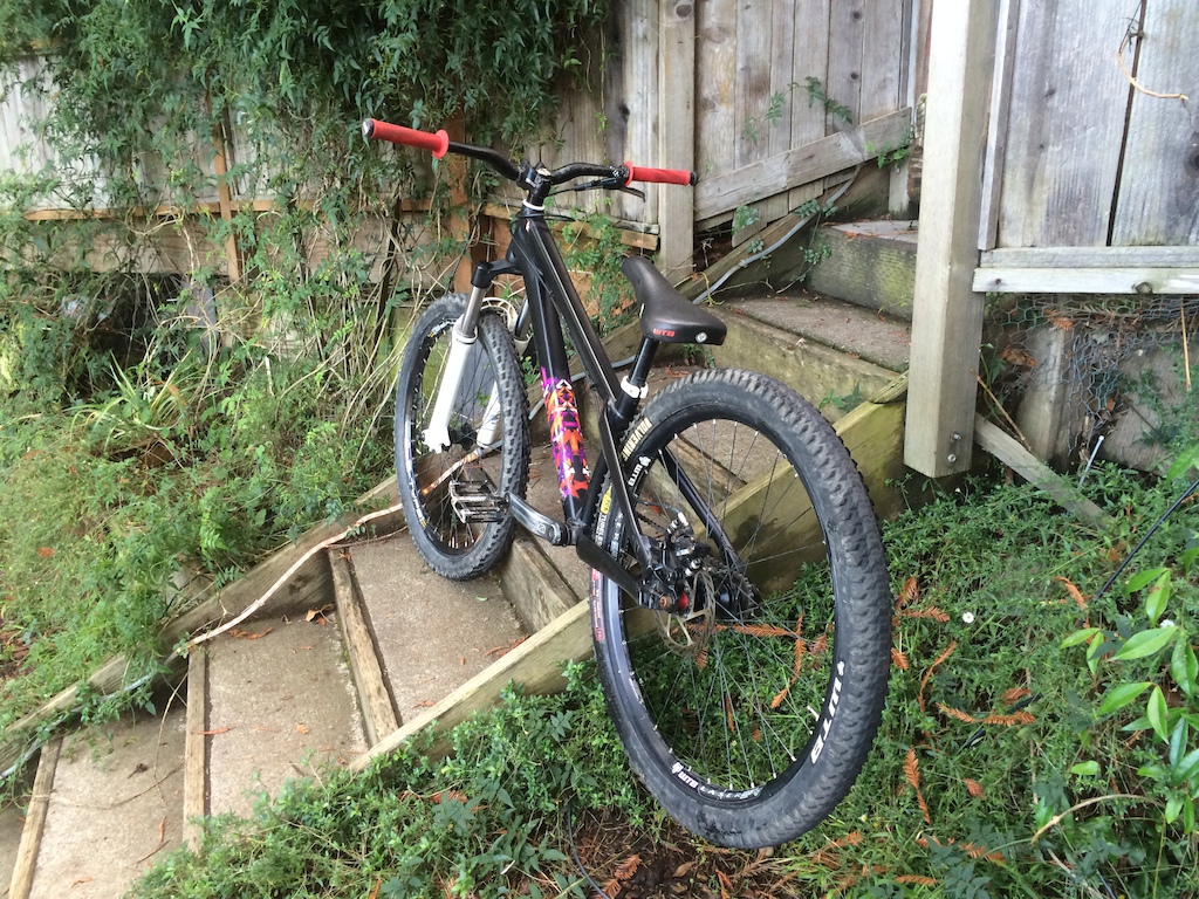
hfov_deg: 61.7
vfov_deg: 48.2
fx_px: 1004
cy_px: 450
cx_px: 600
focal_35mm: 29
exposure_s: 1/30
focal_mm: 4.15
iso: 40
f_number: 2.2
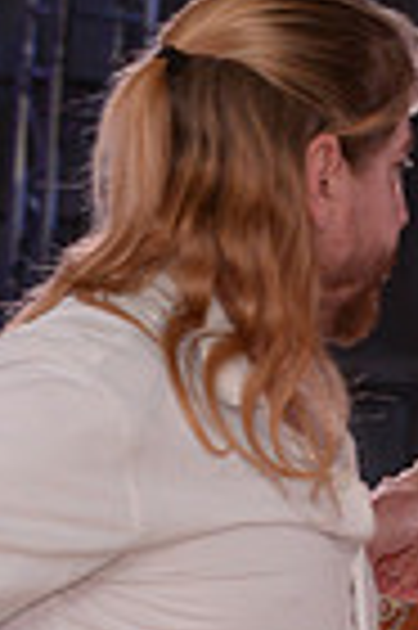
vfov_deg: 3.7
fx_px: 9742
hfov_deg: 2.5
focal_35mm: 558
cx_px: 501
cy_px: 994
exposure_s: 1/250
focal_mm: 135
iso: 3200
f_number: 10
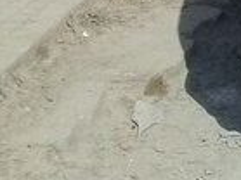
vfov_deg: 9.5
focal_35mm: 147
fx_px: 1023
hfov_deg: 11.6
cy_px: -164
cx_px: 531
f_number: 2.2
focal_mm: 3.3
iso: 50
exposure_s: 1/2123
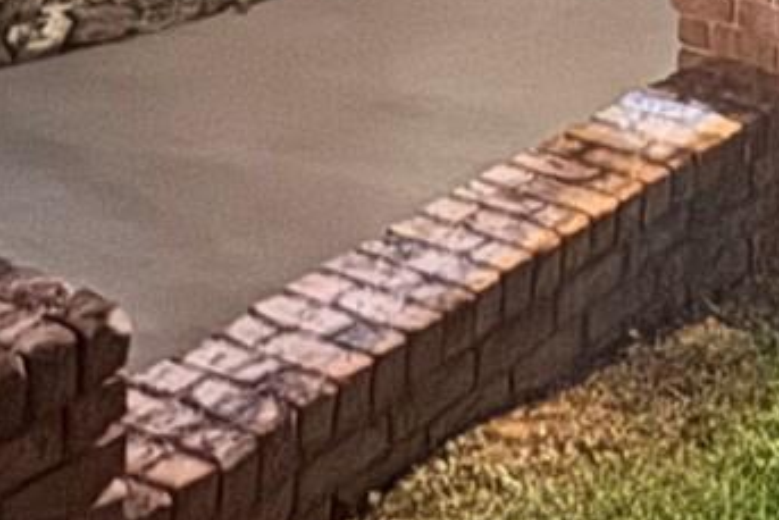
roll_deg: -3.3
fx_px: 1883
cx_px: 1120
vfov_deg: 13.0
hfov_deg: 20.5
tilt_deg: -3.7
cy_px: -615
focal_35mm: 87
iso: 2000
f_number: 2.2
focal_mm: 2.22
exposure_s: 1/10
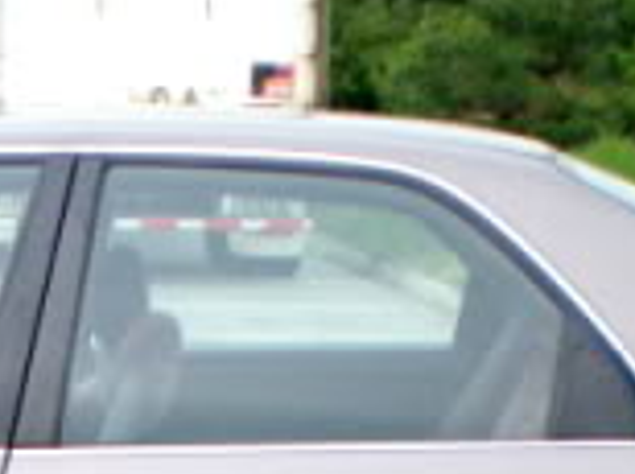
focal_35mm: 158
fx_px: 2894
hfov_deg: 12.3
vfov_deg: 8.8
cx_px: -70
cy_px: 944
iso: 64
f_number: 3.1
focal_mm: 6.3
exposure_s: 1/60
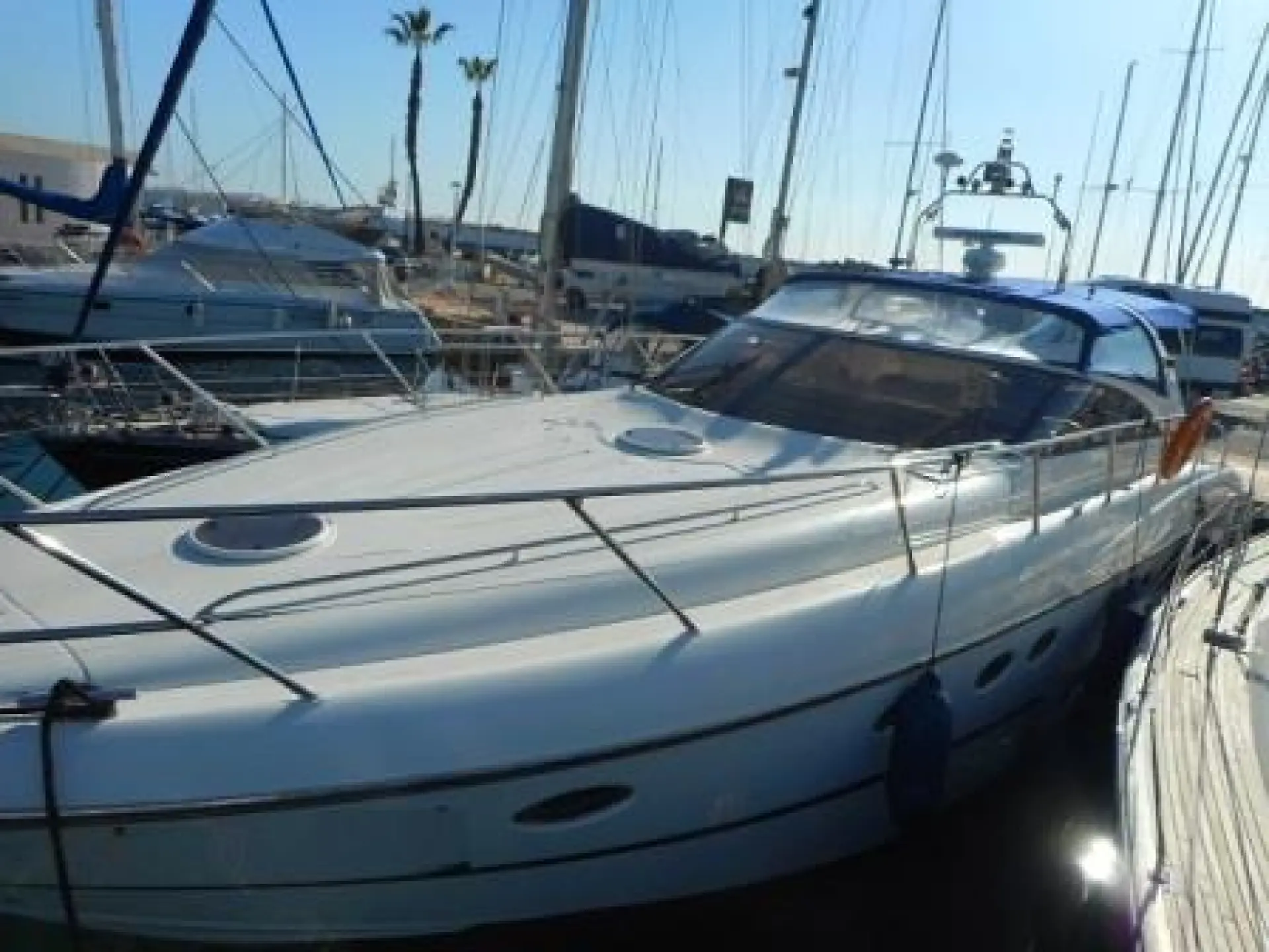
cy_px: 476
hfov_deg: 69.4
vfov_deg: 54.9
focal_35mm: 25
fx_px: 916
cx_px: 634
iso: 80
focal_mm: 4.5
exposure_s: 1/250
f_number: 10.5
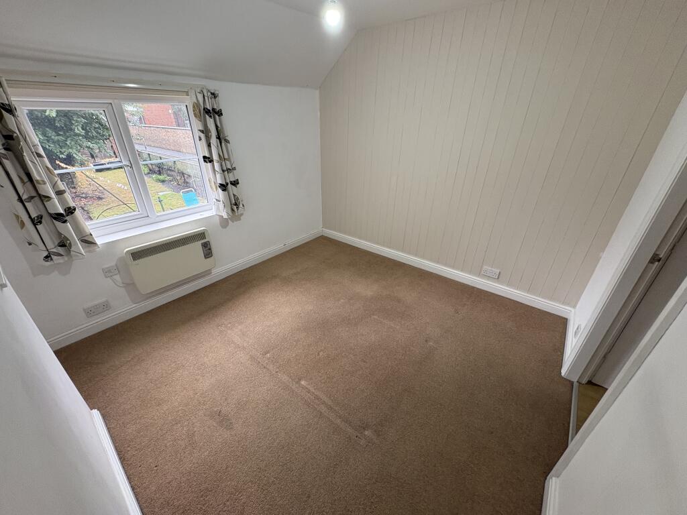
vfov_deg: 85.7
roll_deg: -1.4
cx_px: 344
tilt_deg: -27.4
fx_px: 278
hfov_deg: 102.1
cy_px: 258
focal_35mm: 14
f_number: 2.2
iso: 250
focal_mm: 2.22
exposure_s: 1/60
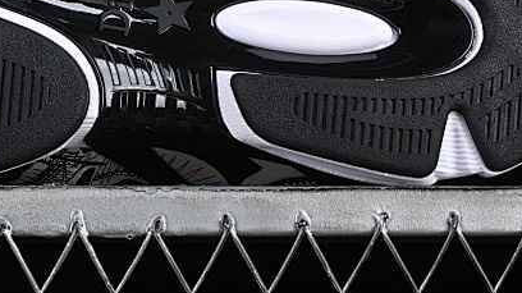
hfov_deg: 10.4
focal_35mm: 208
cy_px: -107
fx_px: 2877
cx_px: 161
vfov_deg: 5.8
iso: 200
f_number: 7.1
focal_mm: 50
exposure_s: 1/200
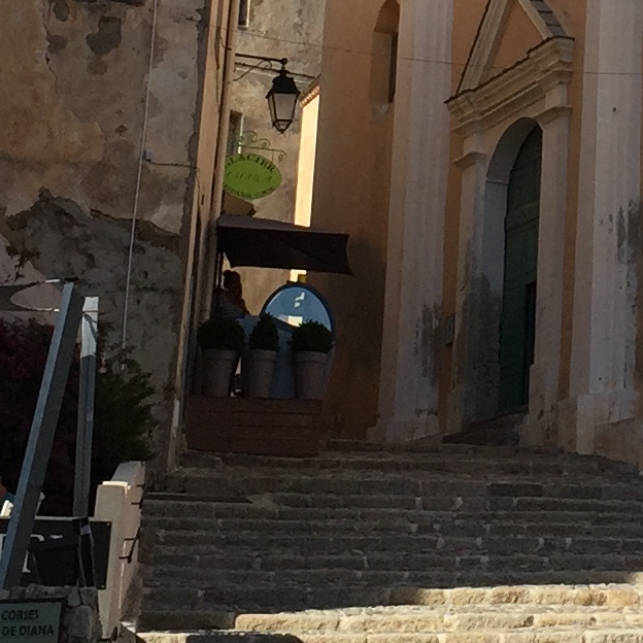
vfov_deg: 12.7
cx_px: 769
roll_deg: -1.8
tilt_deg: +19.9
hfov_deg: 12.7
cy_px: -145
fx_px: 2816
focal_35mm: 134
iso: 32
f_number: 2.2
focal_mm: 4.15
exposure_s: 1/2475
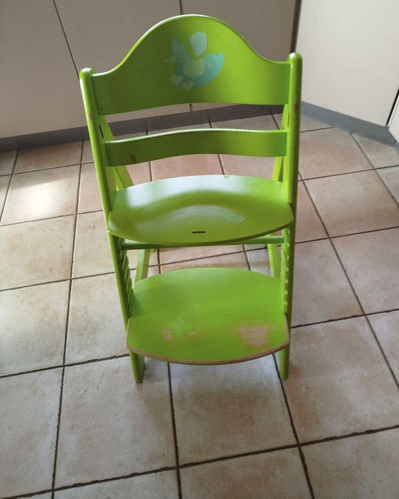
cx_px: 202
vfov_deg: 65.9
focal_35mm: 26
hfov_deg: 54.9
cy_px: 226
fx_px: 384
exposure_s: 1/50
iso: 160
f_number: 1.7
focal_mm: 5.31
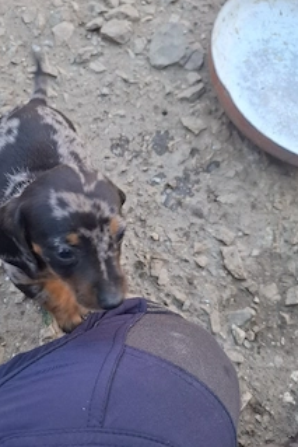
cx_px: 108
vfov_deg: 61.9
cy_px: 235
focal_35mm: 30
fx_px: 372
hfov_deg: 43.2
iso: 50
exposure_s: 1/106
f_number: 1.8
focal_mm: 5.54
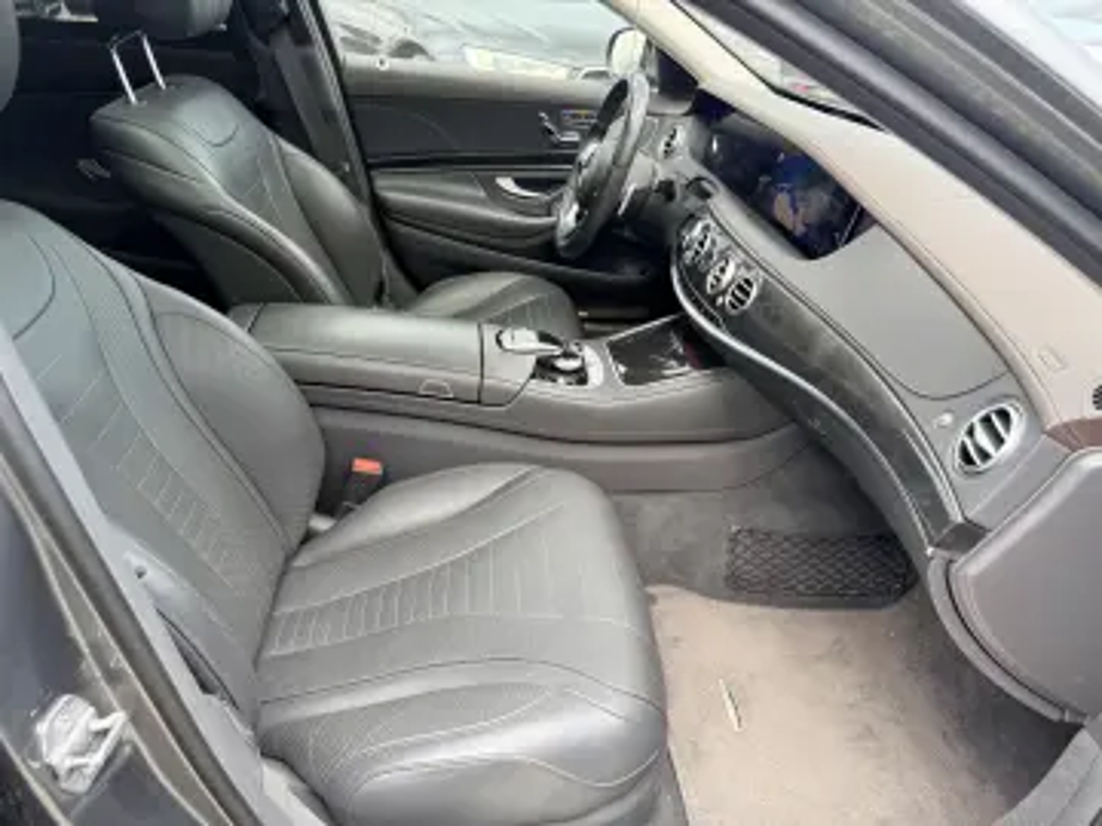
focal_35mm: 24
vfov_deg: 56.8
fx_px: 764
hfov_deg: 71.6
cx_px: 551
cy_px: 413
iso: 80
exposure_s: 1/163
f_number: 1.78
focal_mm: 6.76
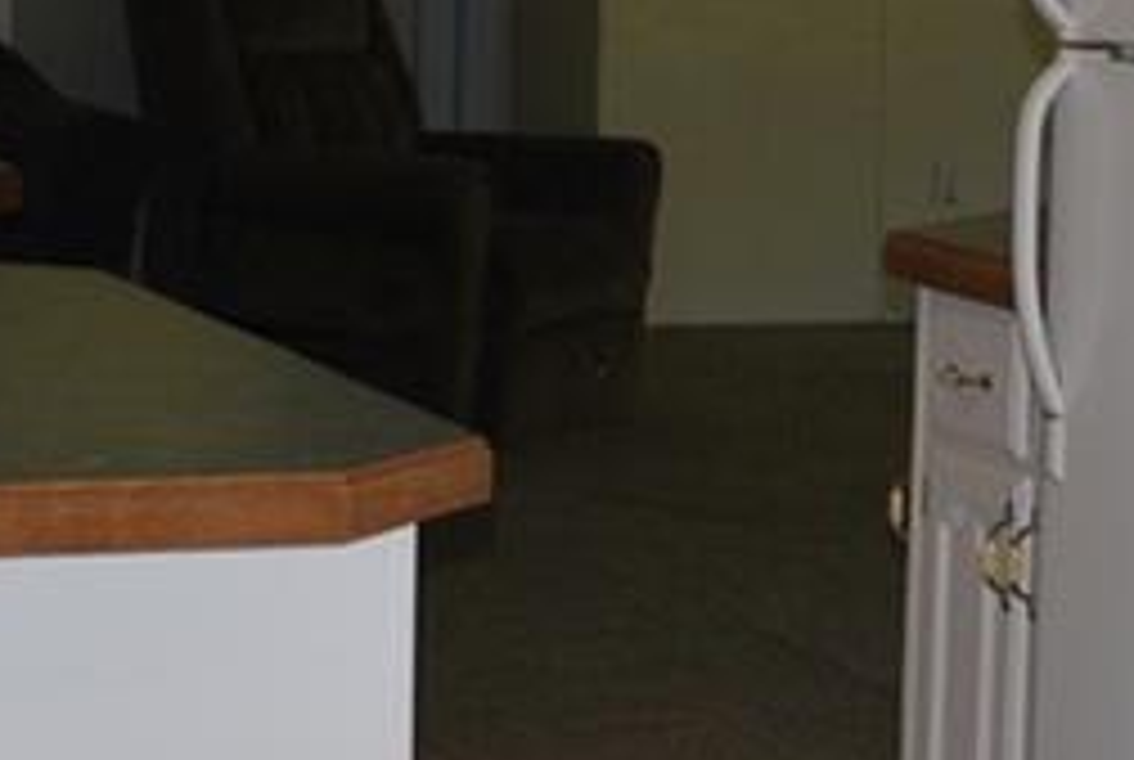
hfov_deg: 14.0
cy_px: -56
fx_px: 4607
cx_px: 886
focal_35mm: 146
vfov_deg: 9.4
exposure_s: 1/60
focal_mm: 24
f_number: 4.2
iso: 200
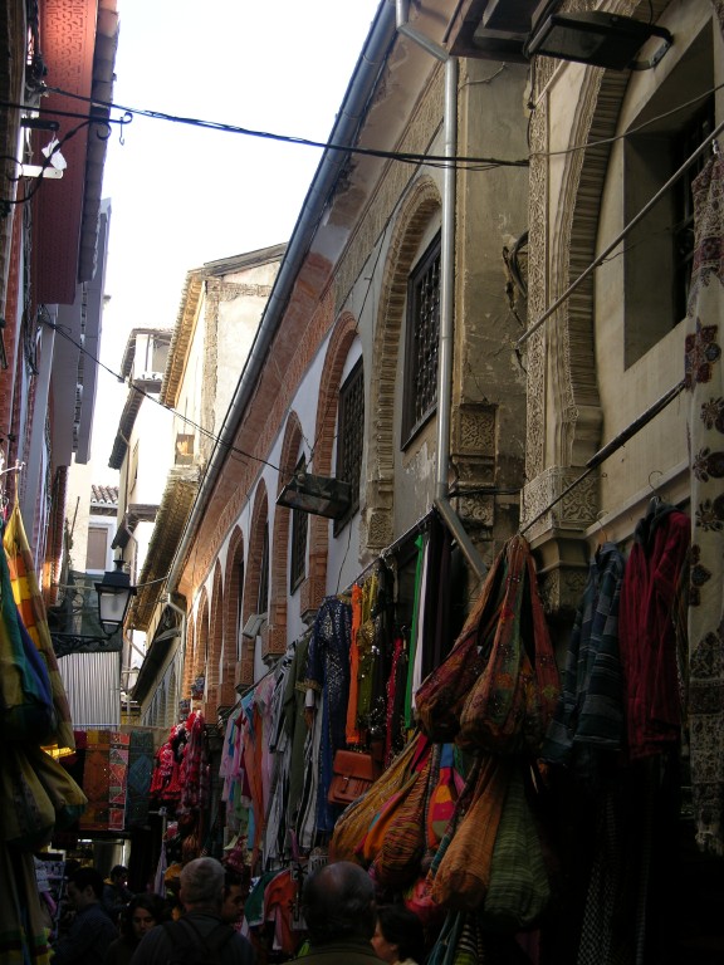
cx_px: 362
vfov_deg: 29.4
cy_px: 482
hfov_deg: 22.3
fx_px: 1841
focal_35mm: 66
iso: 50
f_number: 3.2
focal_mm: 16.8
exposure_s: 1/69.2
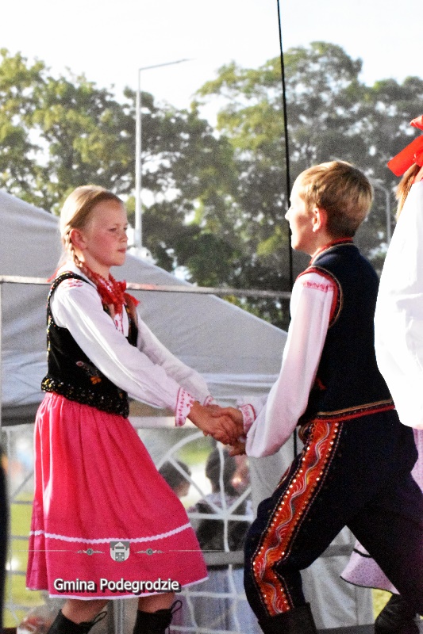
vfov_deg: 19.5
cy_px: 317
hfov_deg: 13.0
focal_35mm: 105
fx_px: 1851
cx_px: 212
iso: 25600
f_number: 13
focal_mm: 70
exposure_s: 1/2500
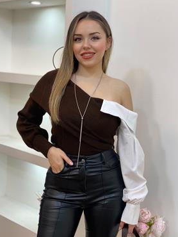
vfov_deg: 33.2
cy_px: 118
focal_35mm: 58
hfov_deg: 25.3
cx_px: 90
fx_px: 397
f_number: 2
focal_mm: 6
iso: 100
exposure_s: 1/100
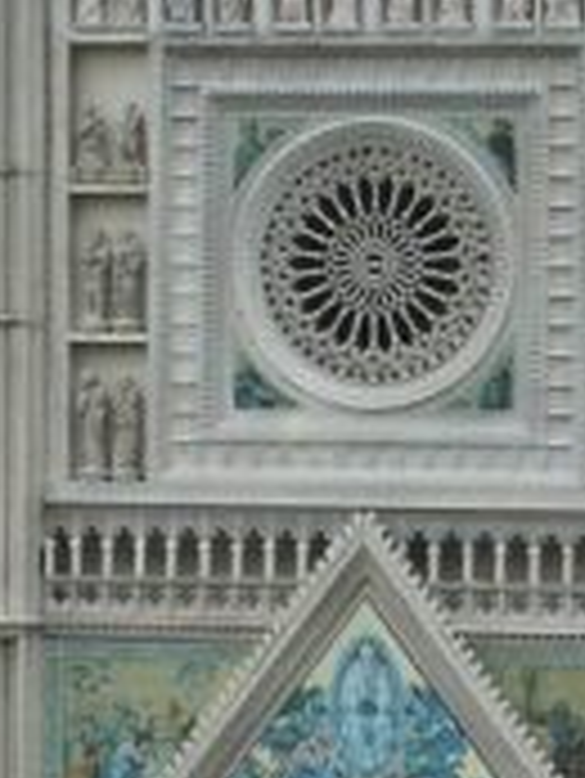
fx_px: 4794
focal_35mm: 213
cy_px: 814
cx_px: 459
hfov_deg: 7.0
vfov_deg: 9.2
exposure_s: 1/90
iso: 64
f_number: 8
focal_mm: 9.6
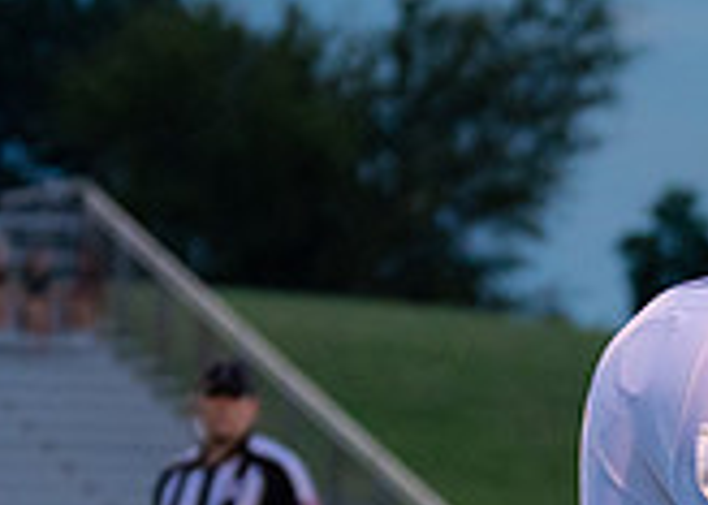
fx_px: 8261
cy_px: 712
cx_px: 651
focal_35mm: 411
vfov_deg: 3.5
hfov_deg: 4.9
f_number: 2.8
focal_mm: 79
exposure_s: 1/1600
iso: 1250
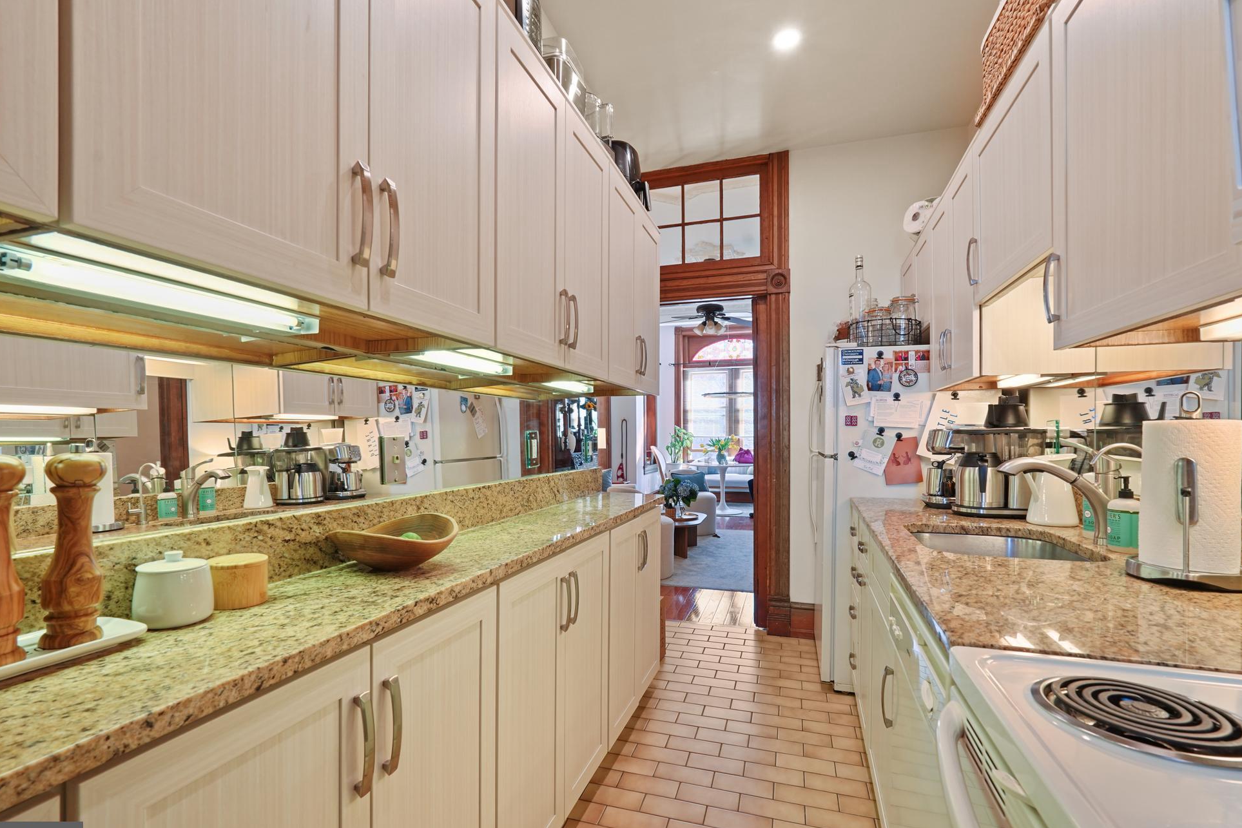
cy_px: 429
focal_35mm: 17
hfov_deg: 93.2
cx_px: 600
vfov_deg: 70.4
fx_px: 587
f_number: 9
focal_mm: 16
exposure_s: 1/6
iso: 800
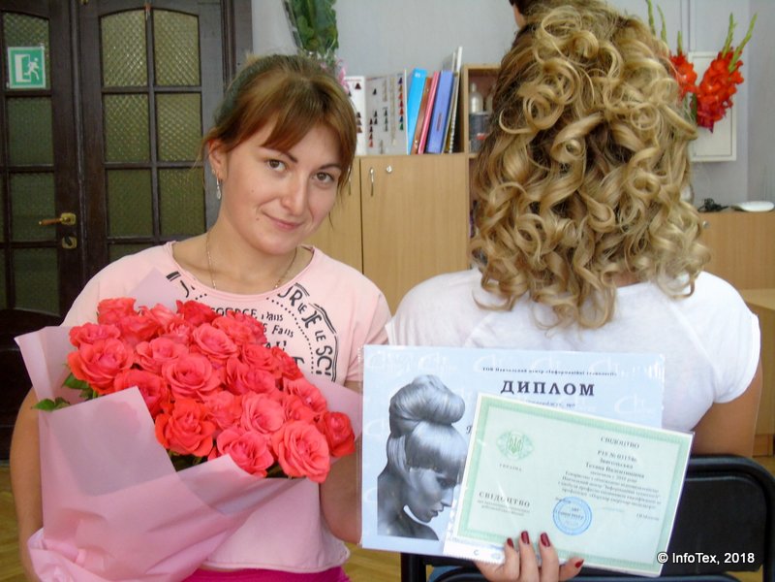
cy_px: 291
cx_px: 388
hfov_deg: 41.2
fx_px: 1030
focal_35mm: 46
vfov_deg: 31.5
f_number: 4.1
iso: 500
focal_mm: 8.2
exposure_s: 1/20
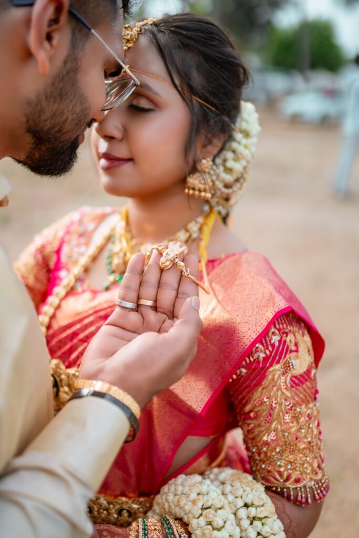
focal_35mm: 35
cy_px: 269
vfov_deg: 54.4
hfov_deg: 37.9
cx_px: 180
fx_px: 523
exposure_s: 1/4000
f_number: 1.4
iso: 100
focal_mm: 35
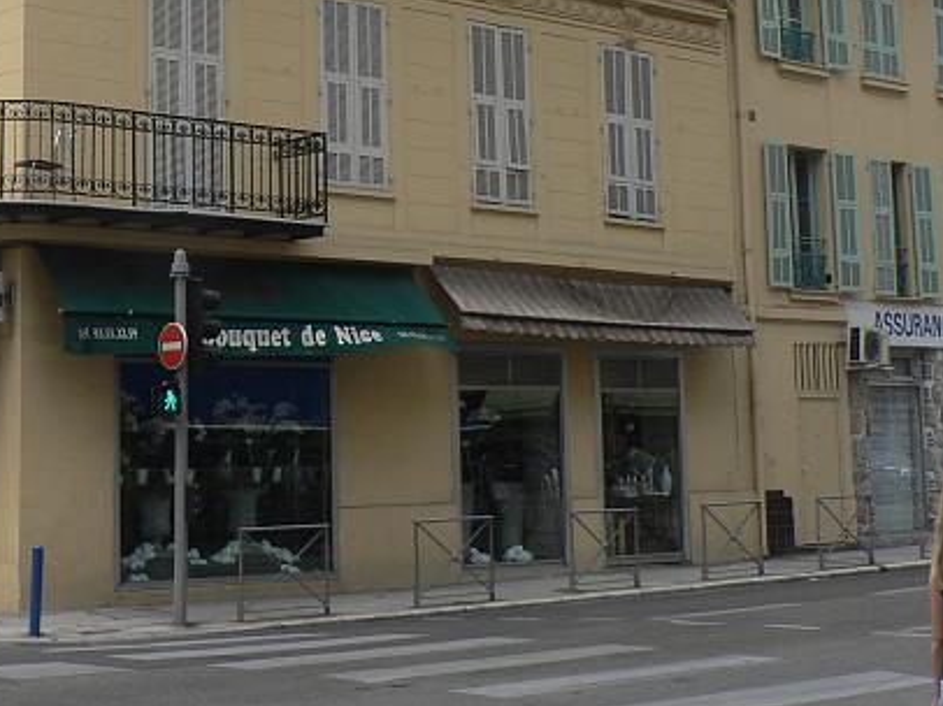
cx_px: 151
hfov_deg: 26.7
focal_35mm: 71
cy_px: 91
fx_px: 1933
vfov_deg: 20.3
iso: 80
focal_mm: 6
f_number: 4
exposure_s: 1/400
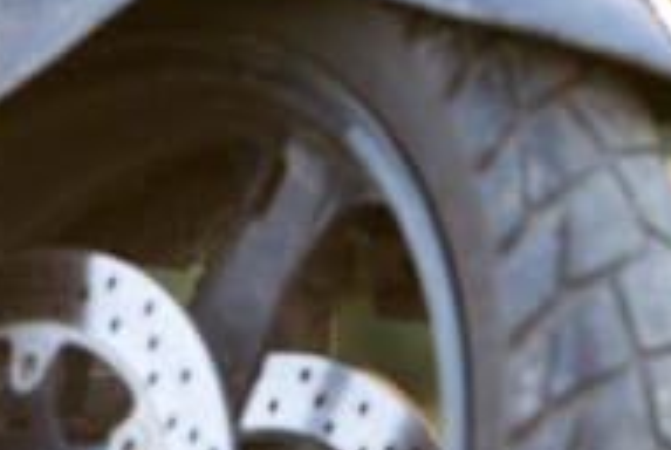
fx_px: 15494
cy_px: -687
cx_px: 1100
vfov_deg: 1.7
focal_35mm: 830
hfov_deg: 2.5
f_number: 4
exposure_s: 1/320
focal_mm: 155
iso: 800
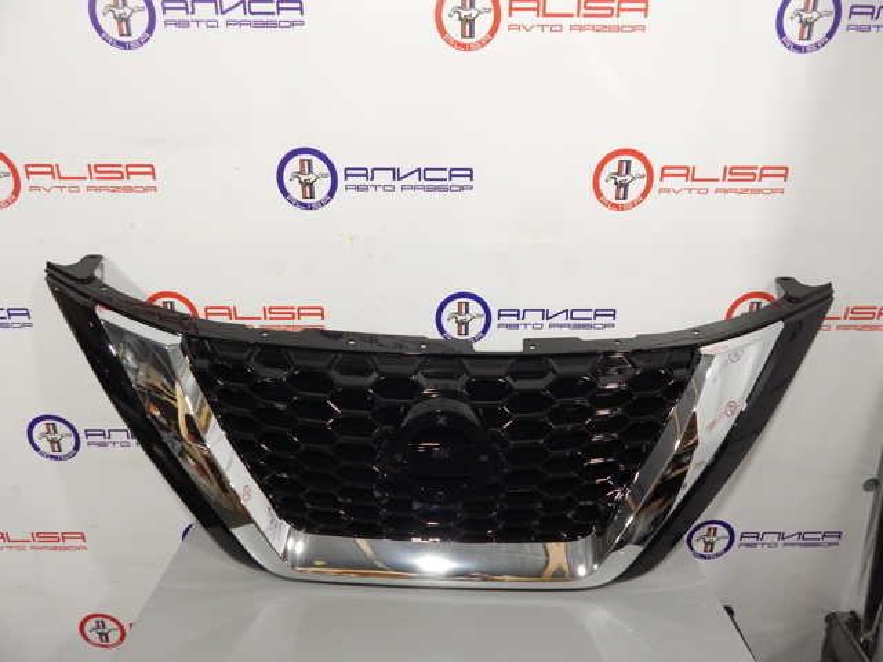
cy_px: 331
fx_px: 587
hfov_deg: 73.9
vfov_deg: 58.9
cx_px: 442
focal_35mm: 23
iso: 360
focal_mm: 4
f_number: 3
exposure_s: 1/30
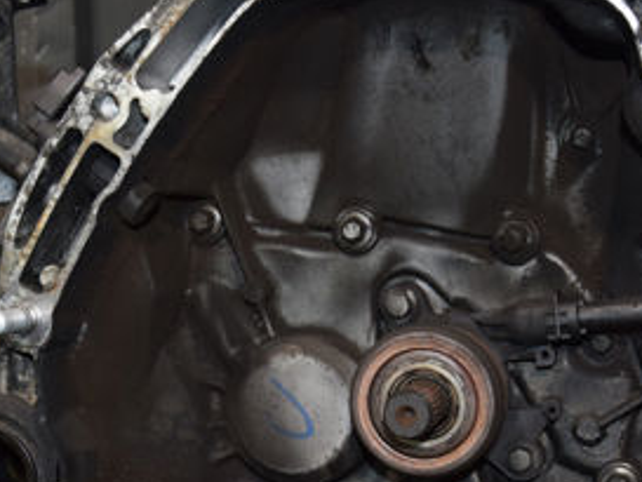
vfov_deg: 18.0
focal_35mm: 81
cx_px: 301
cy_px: 395
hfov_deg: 24.1
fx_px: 1503
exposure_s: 1/60
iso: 800
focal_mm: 24
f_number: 5
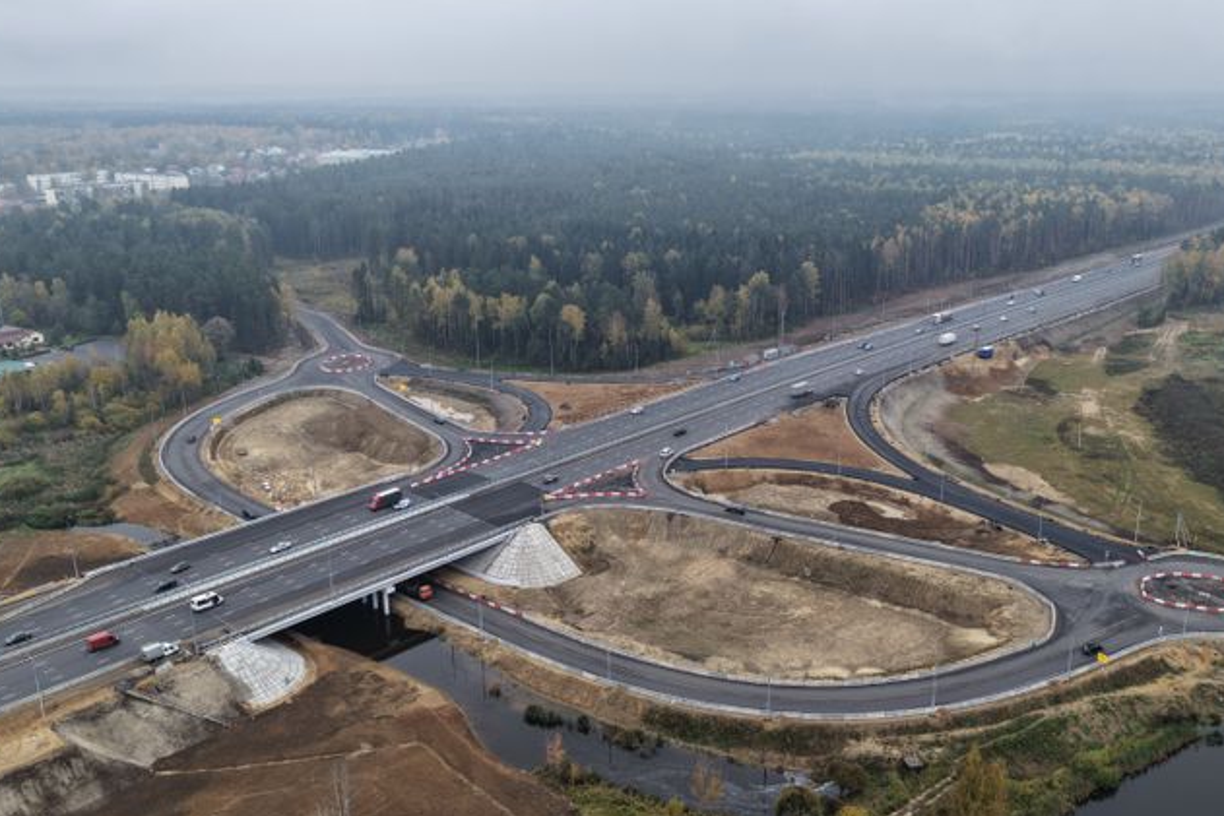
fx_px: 1054
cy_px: 440
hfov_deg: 60.3
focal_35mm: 31
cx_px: 620
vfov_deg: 42.3
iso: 130
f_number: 2.8
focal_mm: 14.45
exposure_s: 1/160
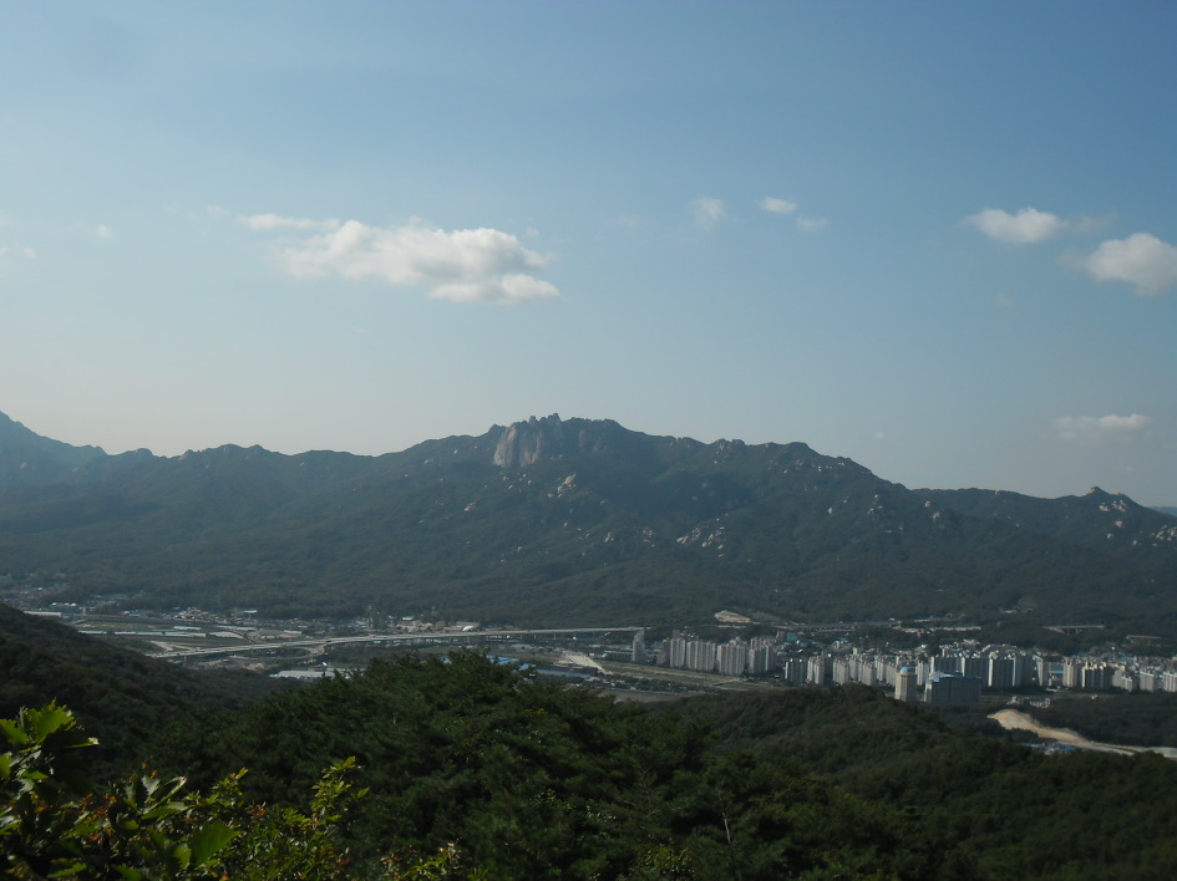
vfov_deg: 38.6
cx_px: 588
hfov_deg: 50.2
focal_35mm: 37
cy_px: 440
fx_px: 1258
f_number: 10.2
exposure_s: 1/189
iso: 80
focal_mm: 6.6
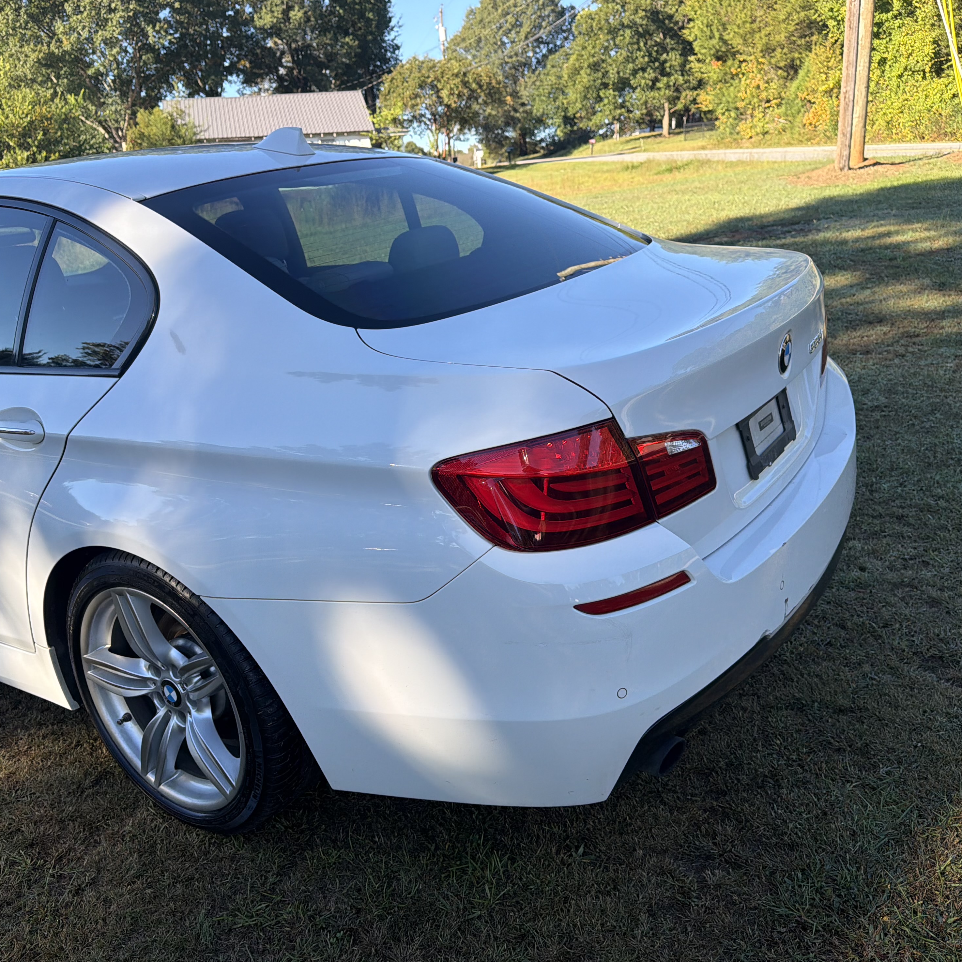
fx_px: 912
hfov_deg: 55.5
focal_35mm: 29
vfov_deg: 55.6
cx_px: 429
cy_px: 481
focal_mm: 6.76
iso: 80
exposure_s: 1/1046
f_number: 1.78
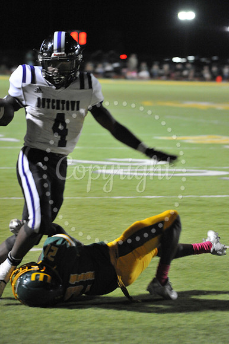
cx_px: 114
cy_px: 172
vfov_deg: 10.8
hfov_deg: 7.2
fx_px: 1815
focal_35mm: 190
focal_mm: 190
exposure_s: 1/200
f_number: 5.6
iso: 6400
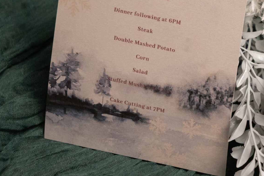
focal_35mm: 112
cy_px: 18
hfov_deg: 17.7
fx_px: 822
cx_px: 282
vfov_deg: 12.2
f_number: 6.3
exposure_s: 1/125
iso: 2000
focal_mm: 50
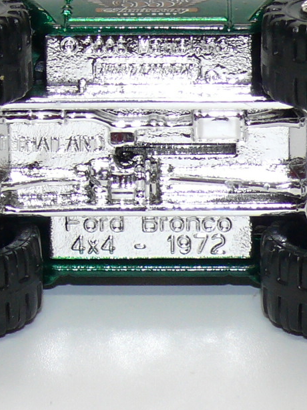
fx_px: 3239
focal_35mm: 274
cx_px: 164
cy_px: 108
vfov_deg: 7.2
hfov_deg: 5.4
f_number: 4
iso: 100
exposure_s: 1/30
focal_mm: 13.7
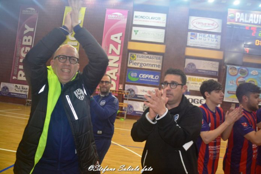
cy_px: 87
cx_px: 130
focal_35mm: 27
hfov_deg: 67.4
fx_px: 196
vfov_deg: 47.9
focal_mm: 18
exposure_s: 1/60
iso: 1600
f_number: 3.5
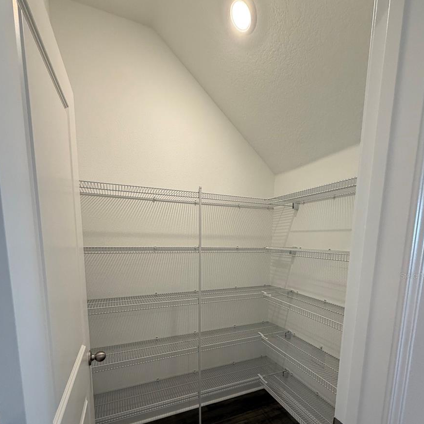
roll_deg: -1.0
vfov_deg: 81.7
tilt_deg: -8.2
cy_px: 275
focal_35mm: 17
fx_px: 236
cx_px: 216
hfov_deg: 84.0
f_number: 2.2
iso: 250
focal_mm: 2.22
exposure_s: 1/120
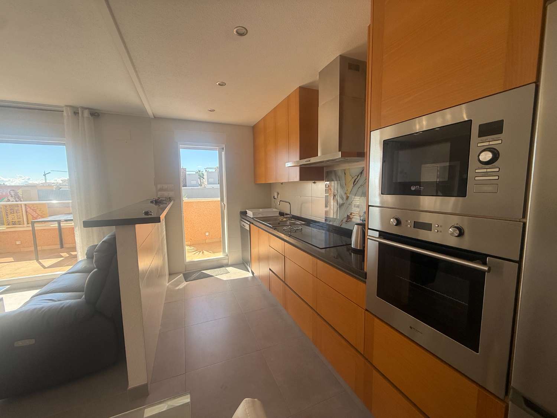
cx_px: 278
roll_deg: +1.6
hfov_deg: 102.1
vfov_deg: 85.7
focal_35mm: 14
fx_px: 225
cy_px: 209
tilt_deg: -5.6
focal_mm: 2.22
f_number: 2.2
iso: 64
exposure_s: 1/490
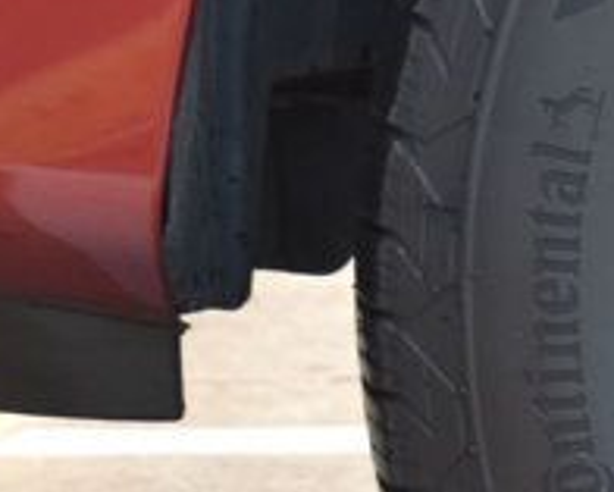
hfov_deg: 4.7
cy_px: 332
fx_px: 7335
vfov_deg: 3.8
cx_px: 1475
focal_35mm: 403
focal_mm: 55
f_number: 8
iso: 400
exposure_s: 1/125
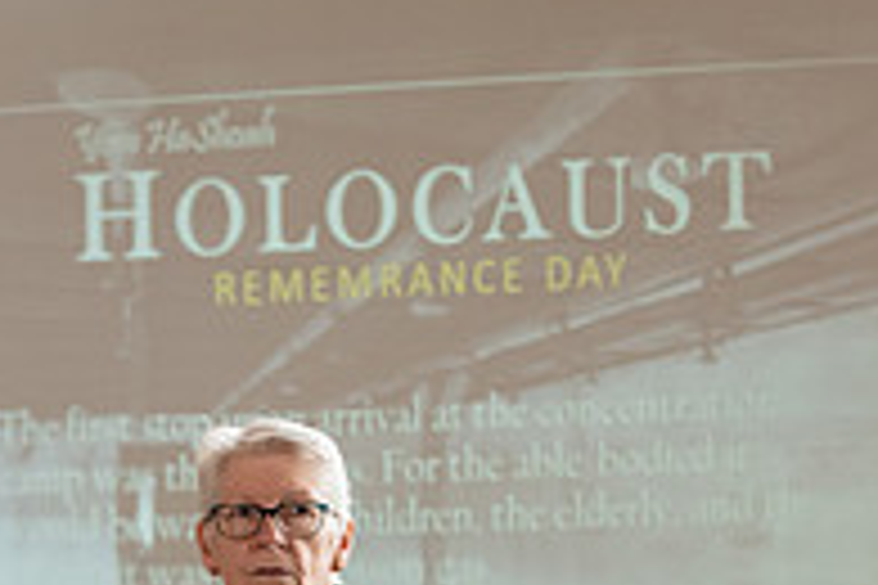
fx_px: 5072
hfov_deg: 9.9
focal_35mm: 208
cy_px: 844
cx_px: 284
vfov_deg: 6.5
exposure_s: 1/160
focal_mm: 70
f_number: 3.2
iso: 1000
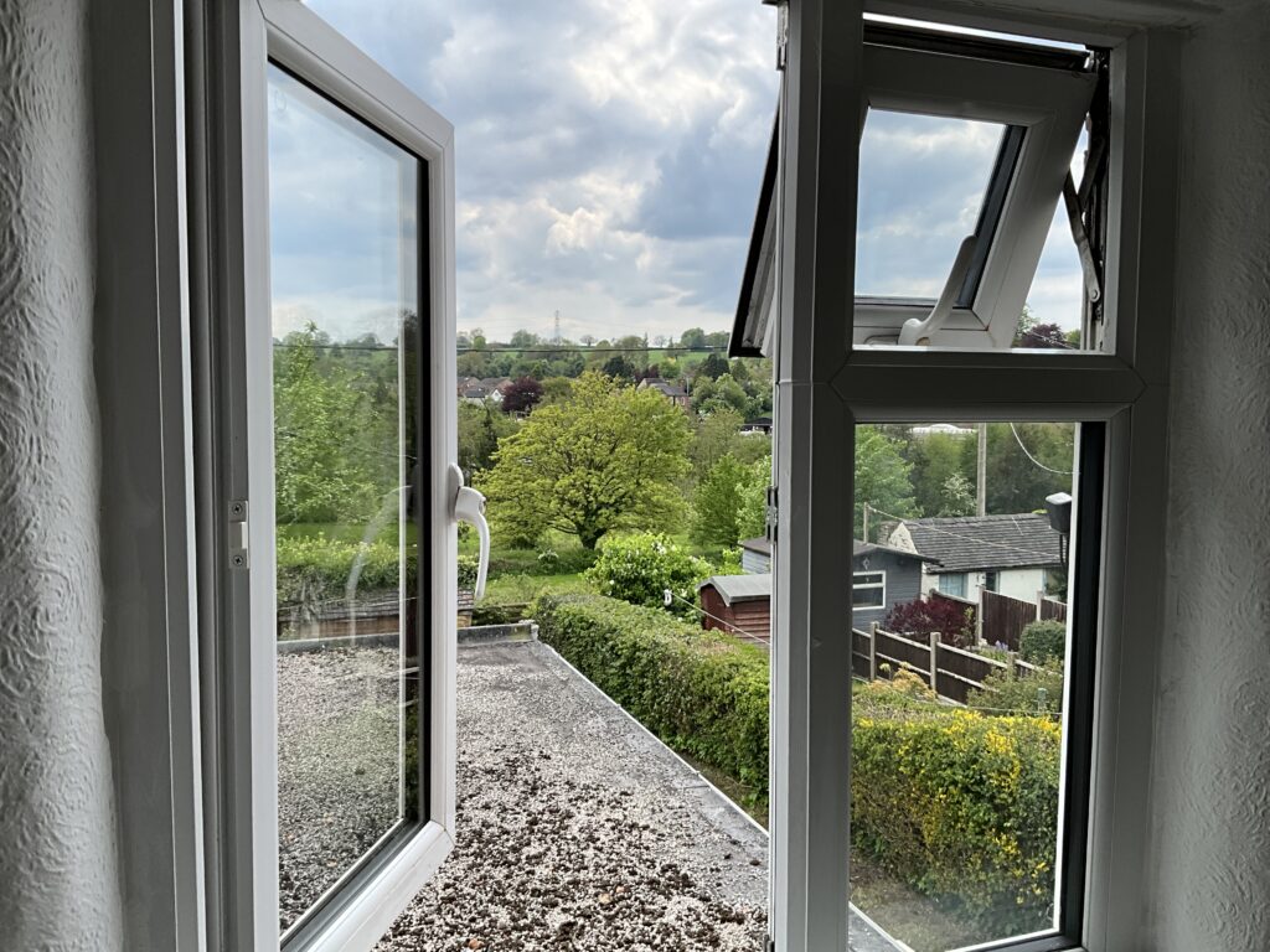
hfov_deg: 61.7
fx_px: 1064
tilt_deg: -5.0
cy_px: 476
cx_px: 635
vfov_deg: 48.2
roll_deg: -0.4
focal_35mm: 29
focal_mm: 3
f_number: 1.8
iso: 25
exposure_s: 1/1035
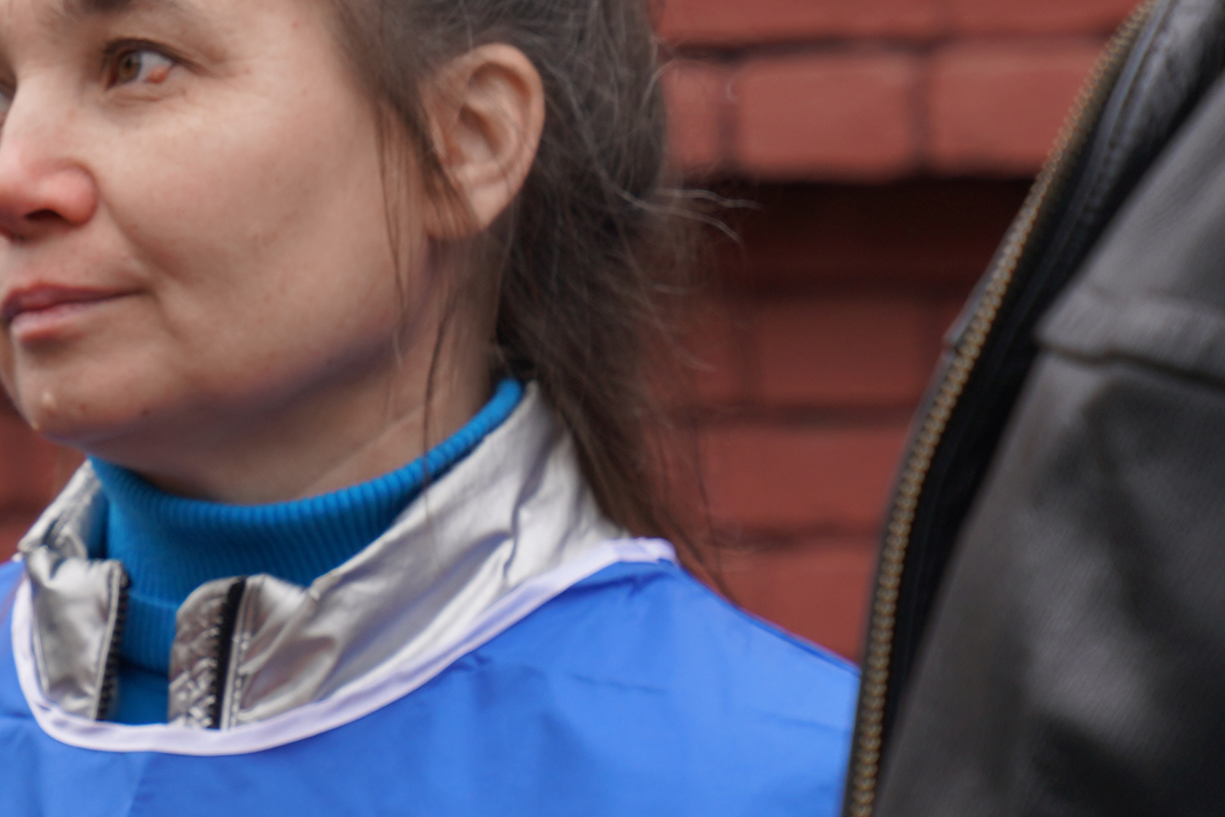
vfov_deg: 4.3
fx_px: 10958
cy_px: 93
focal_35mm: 322
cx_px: -609
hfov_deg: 6.3
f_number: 4
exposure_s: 1/160
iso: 125
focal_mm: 70
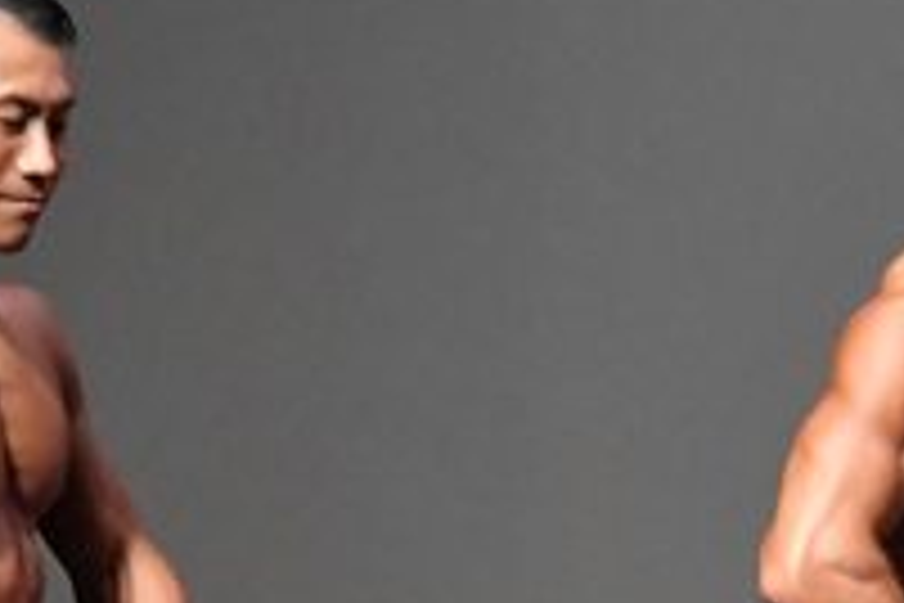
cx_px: 722
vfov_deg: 1.1
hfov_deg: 1.7
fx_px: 30533
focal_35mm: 1216
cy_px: 878
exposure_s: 1/400
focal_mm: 210
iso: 11400
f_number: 5.6
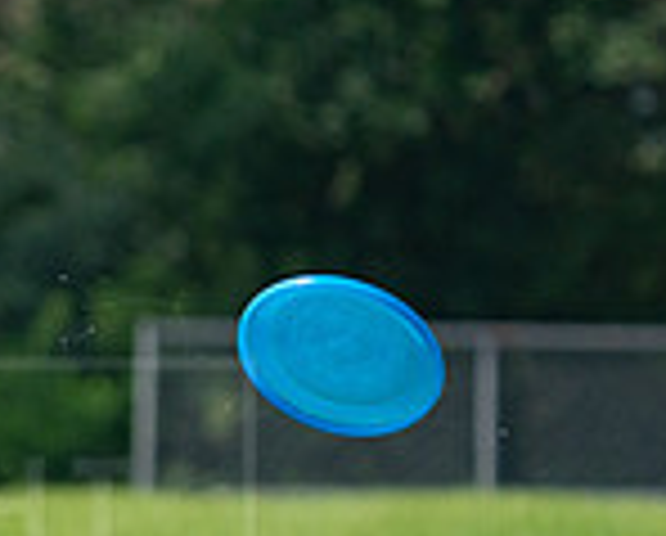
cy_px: 583
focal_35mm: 825
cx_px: -486
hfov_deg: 2.3
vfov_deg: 1.9
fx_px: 16294
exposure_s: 1/4000
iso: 1250
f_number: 5.6
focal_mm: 225
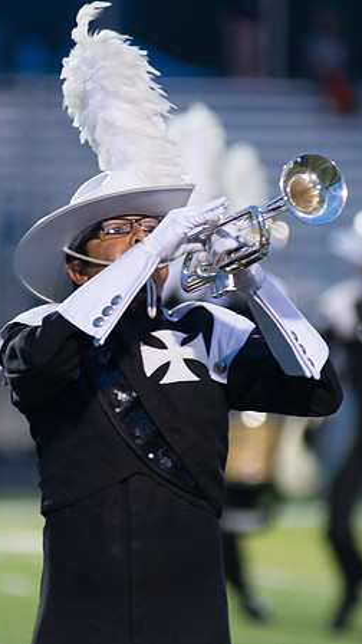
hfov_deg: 2.5
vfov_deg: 4.5
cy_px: 350
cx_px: 146
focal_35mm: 482
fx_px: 8225
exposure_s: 1/160
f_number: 2.8
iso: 2500
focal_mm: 200
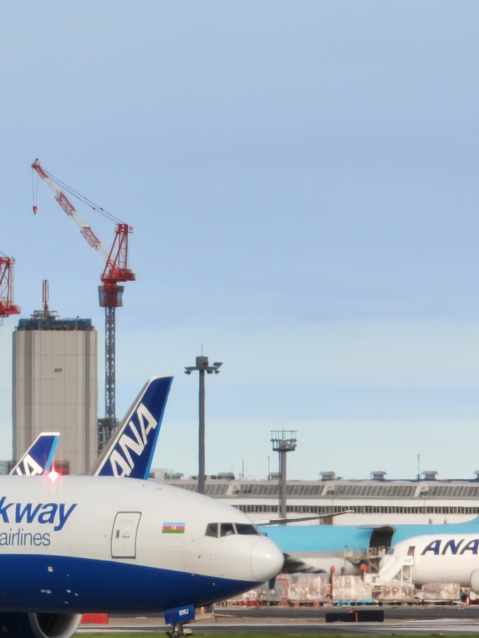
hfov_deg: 2.5
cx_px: -139
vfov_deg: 3.3
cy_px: 477
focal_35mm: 598
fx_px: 11029
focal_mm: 17.27
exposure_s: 1/216
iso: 50
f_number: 3
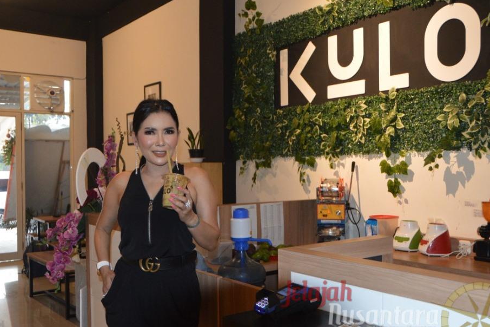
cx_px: 239
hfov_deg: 54.4
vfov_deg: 37.9
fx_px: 476
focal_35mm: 35
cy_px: 164
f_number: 3.8
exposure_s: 1/60
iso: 1600
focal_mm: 22
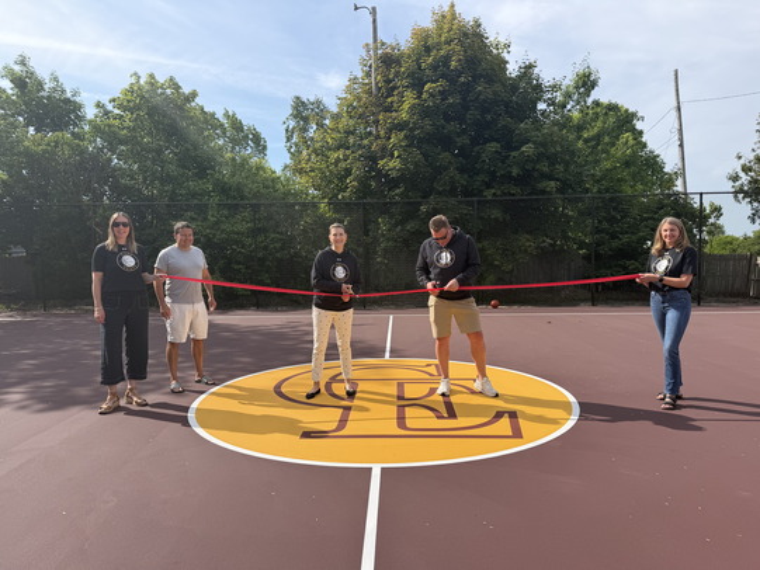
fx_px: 527
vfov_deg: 56.8
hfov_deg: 71.6
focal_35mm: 24
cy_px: 285
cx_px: 380
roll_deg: +0.9
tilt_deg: -2.7
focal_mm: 6.76
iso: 80
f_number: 1.78
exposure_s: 1/3584
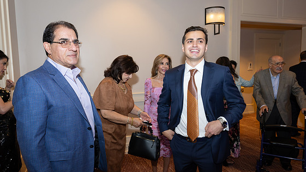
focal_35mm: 26
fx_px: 211
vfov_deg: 44.4
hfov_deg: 71.9
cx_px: 150
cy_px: 94
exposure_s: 1/100
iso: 800
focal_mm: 24
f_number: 5.6
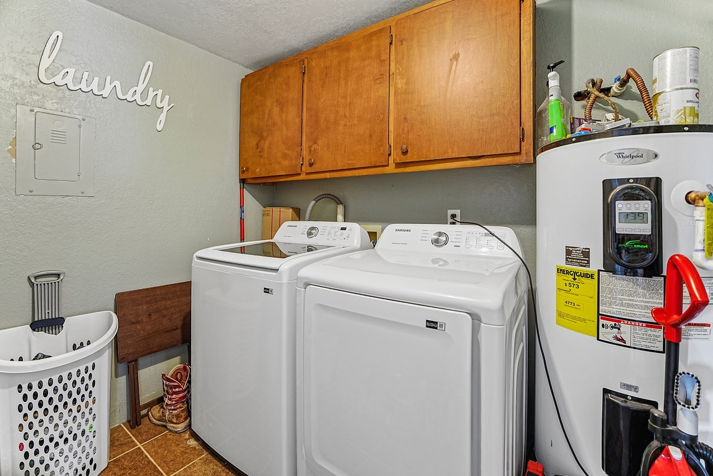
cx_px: 356
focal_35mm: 14
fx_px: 277
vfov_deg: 81.2
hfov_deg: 104.3
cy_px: 238
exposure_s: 1/13
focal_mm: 14
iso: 250
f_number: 2.8
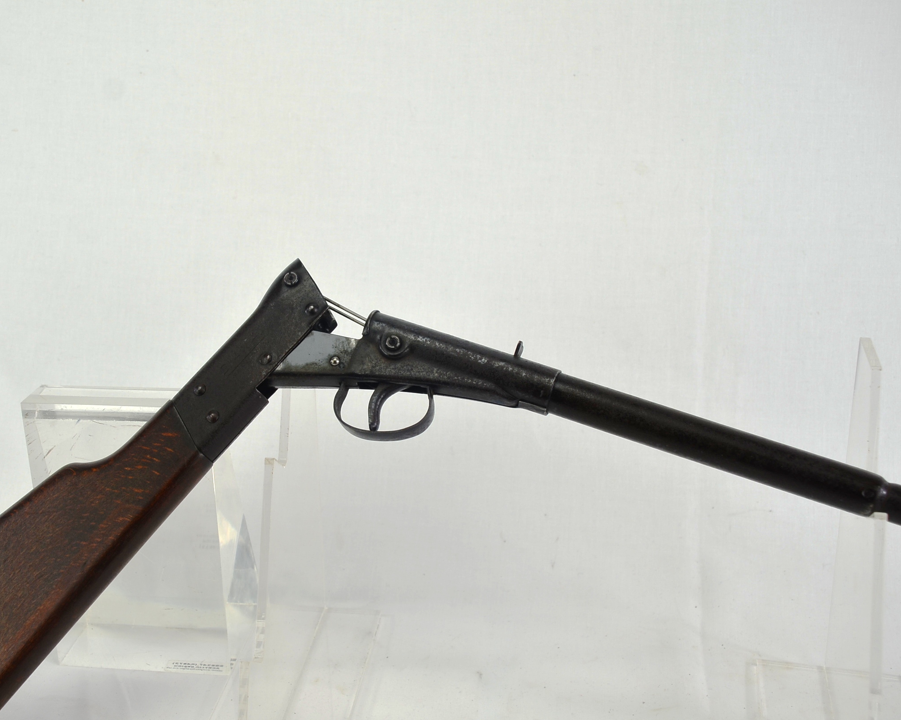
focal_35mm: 48
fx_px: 1280
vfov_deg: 31.4
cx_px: 359
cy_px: 362
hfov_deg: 38.6
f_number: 5.6
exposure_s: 1/125
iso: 200
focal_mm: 28
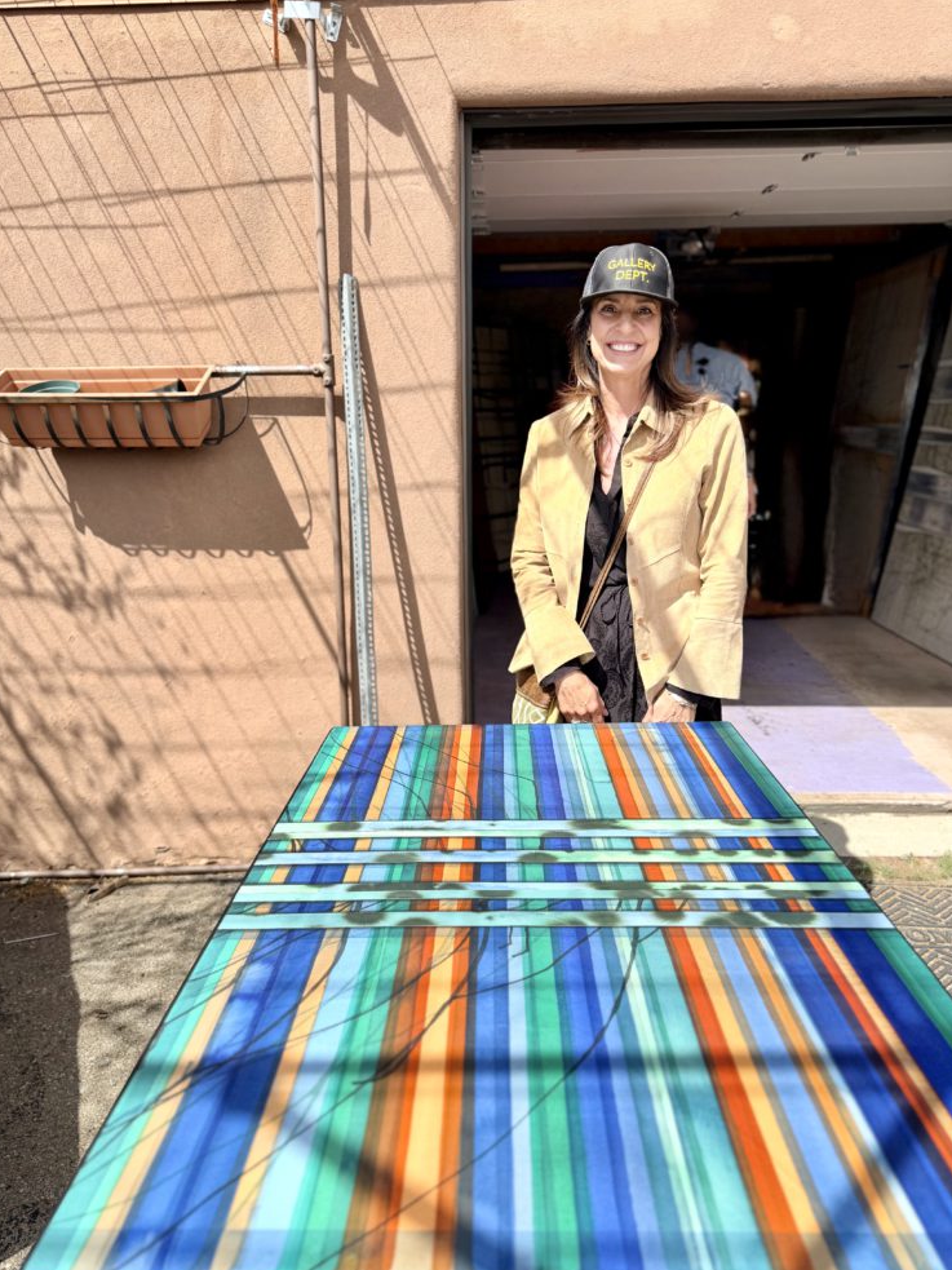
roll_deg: +1.0
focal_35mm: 25
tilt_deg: -15.2
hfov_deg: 54.9
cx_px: 462
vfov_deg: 69.4
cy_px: 659
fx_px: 917
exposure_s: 1/2445
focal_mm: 6.76
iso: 80
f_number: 1.78
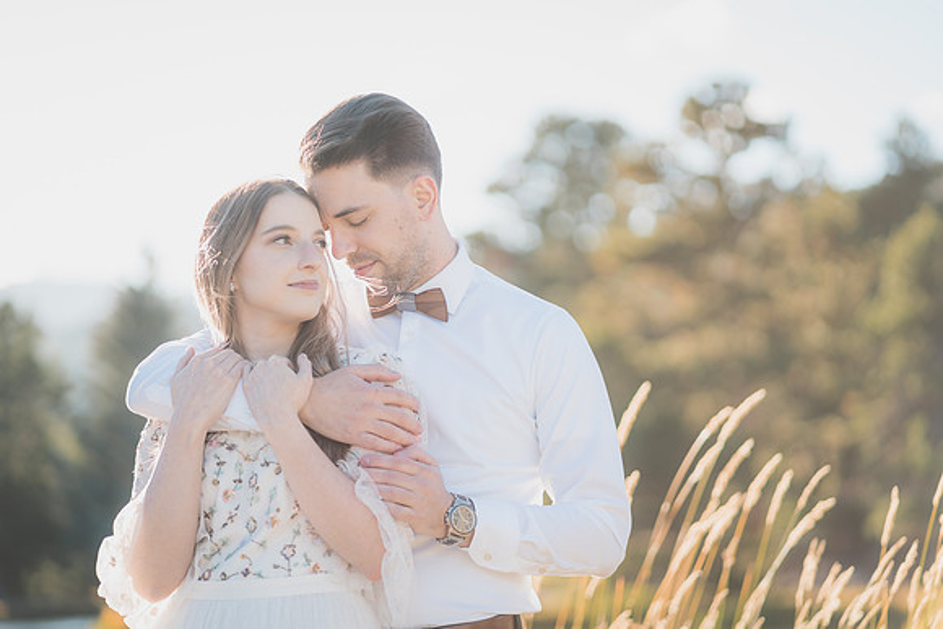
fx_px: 2262
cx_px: 472
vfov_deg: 15.8
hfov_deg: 23.6
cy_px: 314
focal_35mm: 86
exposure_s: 1/1250
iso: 200
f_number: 1.8
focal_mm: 85
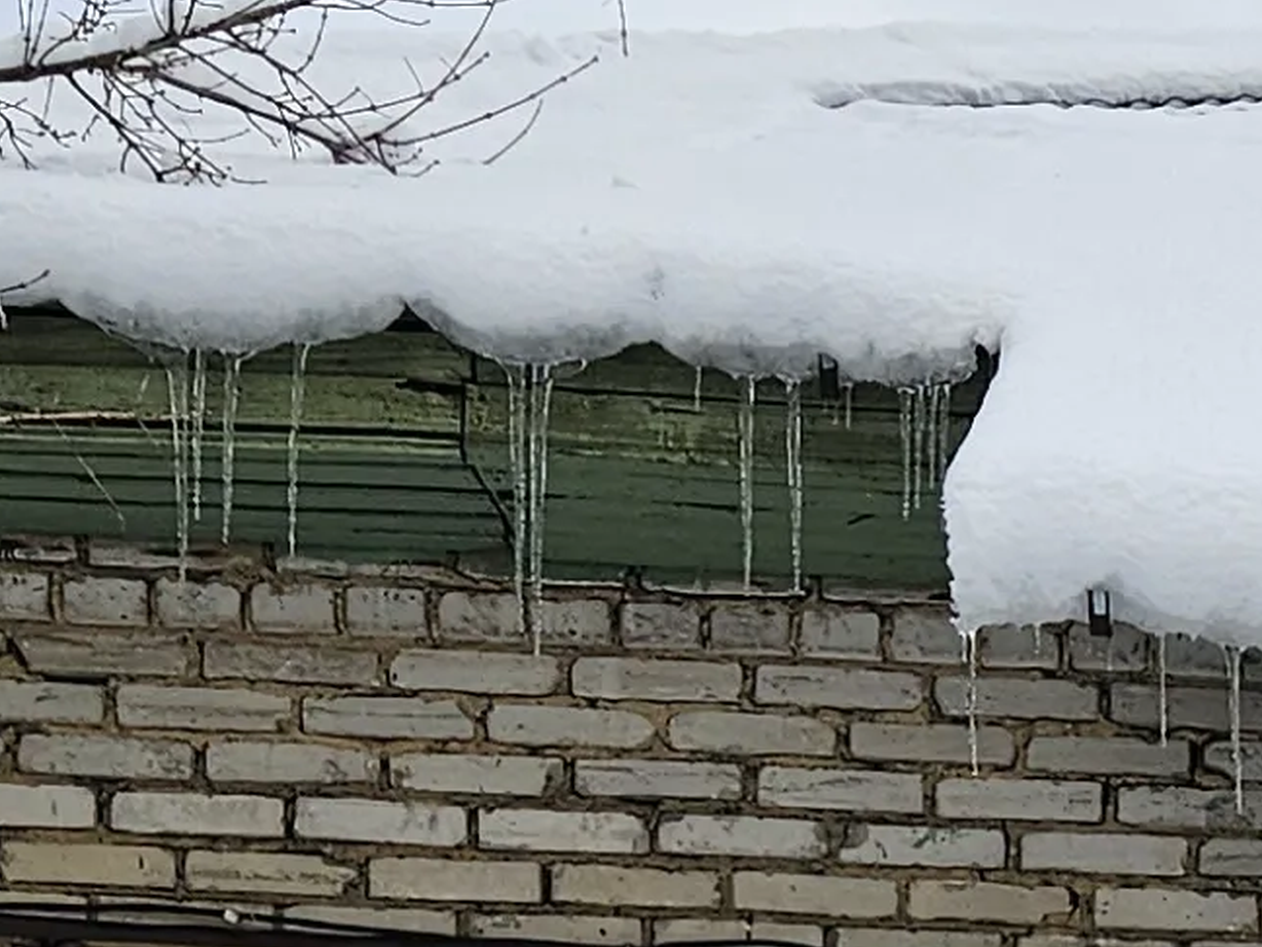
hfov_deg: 13.1
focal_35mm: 142
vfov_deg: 9.7
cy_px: 1952
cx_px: 1942
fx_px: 5177
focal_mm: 5.4
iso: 32
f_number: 1.8
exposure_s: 1/529
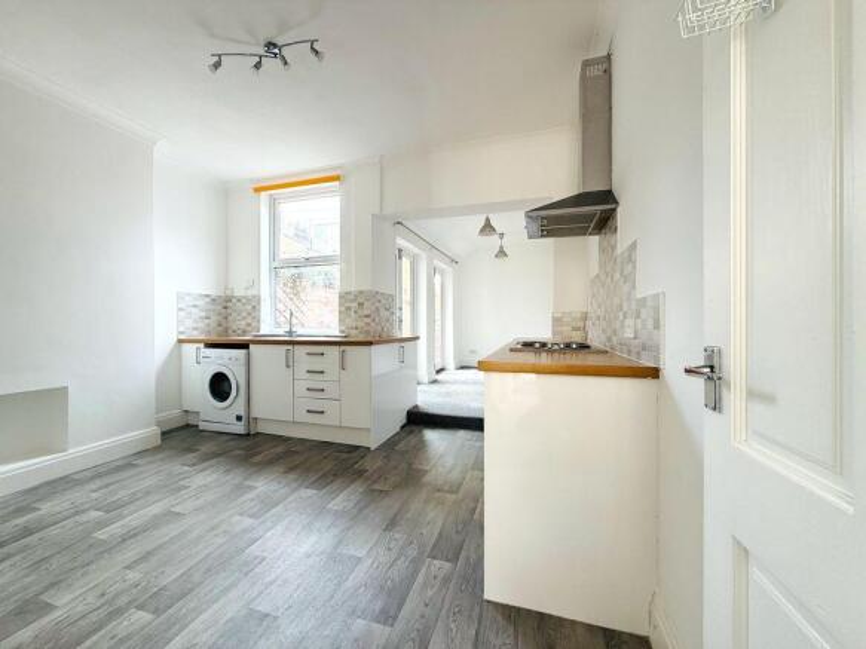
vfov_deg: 85.7
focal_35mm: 14
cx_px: 433
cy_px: 324
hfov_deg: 102.1
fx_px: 350
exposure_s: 1/121
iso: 125
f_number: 2.2
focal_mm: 2.22
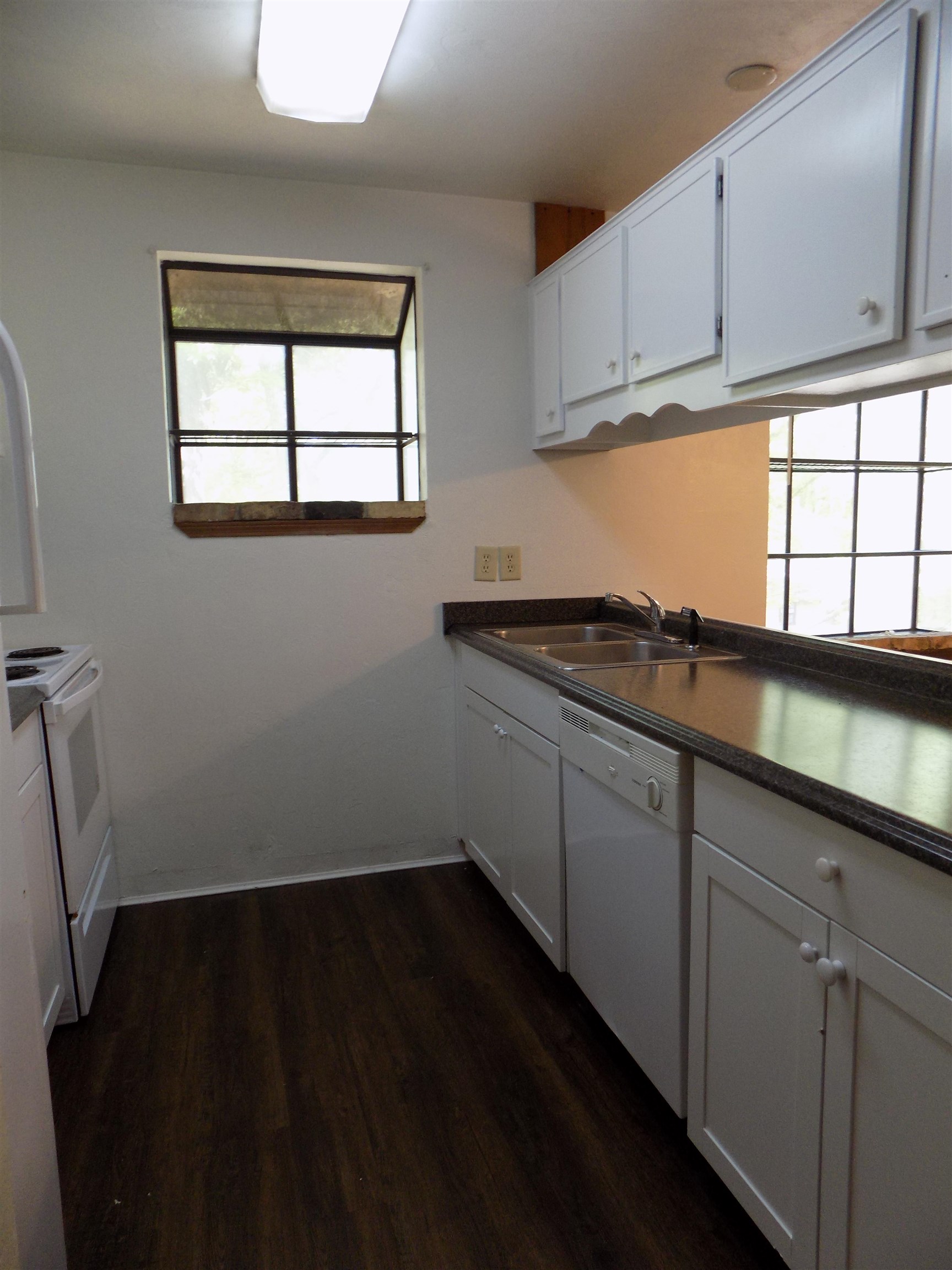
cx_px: 476
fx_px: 843
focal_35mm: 23
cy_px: 635
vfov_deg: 73.9
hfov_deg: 58.9
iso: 140
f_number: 3.1
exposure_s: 1/30
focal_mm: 4
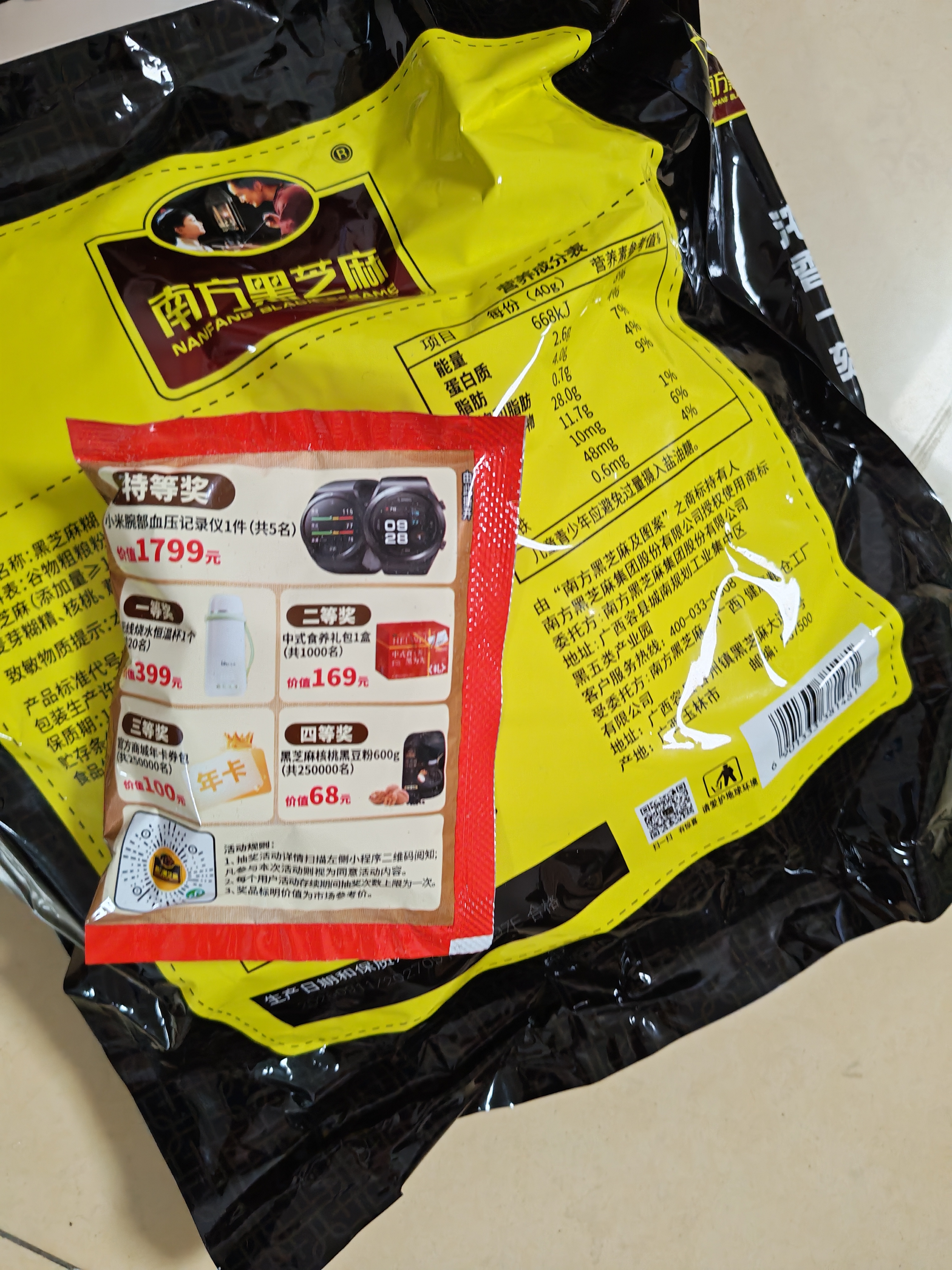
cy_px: 635
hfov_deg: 51.4
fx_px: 990
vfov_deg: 65.3
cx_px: 476
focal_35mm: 27
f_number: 1.9
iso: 2000
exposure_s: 1/33
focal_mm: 6.12
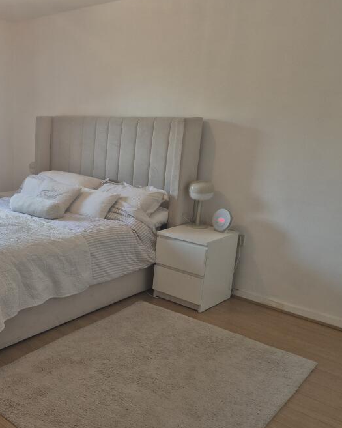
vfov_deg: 51.5
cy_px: 233
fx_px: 443
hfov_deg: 38.9
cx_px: 27
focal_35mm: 35
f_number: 1.8
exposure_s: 1/180
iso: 160
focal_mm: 5.4
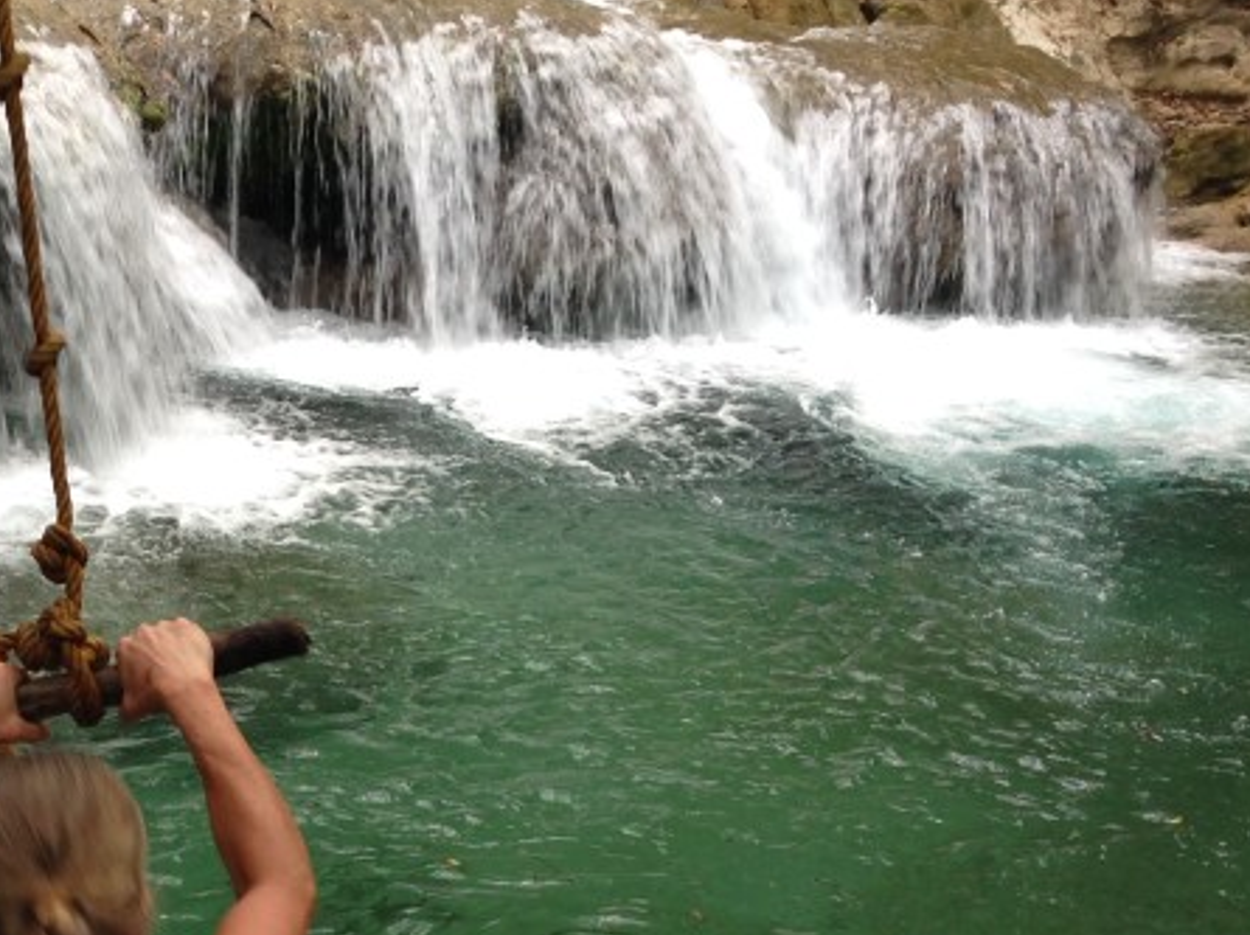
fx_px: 2742
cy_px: 890
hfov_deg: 24.8
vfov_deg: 18.9
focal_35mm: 76
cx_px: 96
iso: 50
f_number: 2.4
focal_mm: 4.12
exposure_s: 1/40
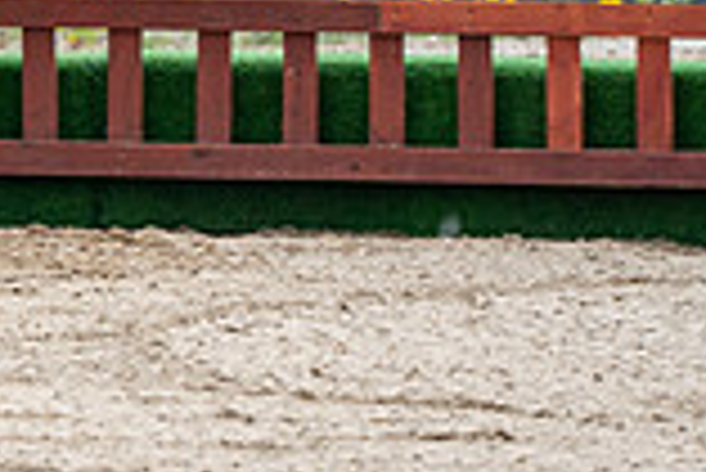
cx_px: -531
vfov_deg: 1.1
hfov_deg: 1.7
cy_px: -380
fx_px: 23712
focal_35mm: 1208
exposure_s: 1/400
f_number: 5.6
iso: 400
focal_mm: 327
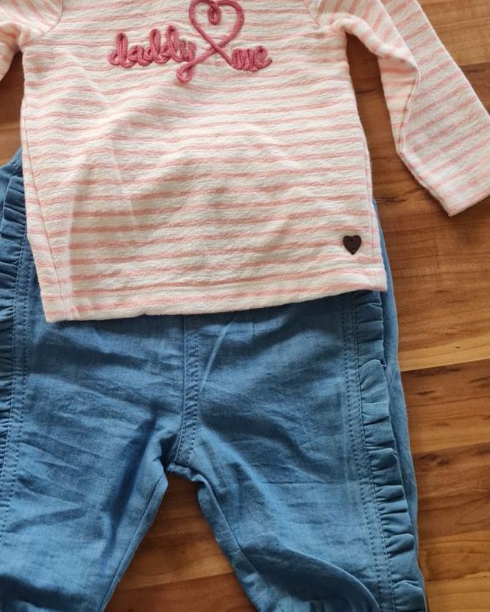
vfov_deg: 42.6
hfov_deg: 34.7
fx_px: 779
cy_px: 233
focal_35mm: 43
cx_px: 174
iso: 160
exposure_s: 1/100
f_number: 1.8
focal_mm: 5.4
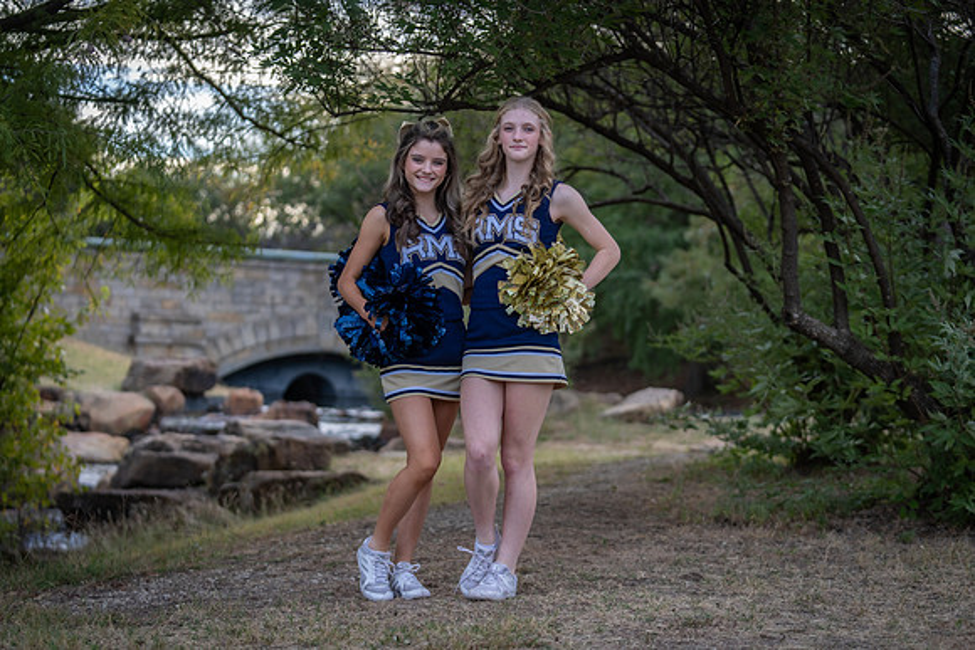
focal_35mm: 70
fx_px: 1896
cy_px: 325
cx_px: 488
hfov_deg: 28.8
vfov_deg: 19.5
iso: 160
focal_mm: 70
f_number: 2.8
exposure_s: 1/400
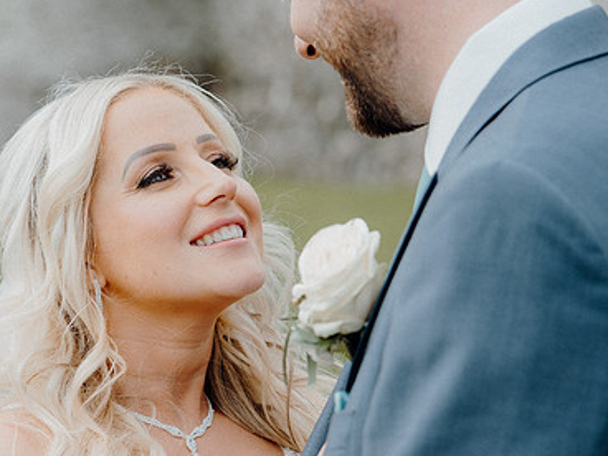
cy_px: 221
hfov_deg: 12.4
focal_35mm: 159
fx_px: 2793
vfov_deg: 9.3
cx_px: 268
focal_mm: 70
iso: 125
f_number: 3.5
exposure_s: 1/320
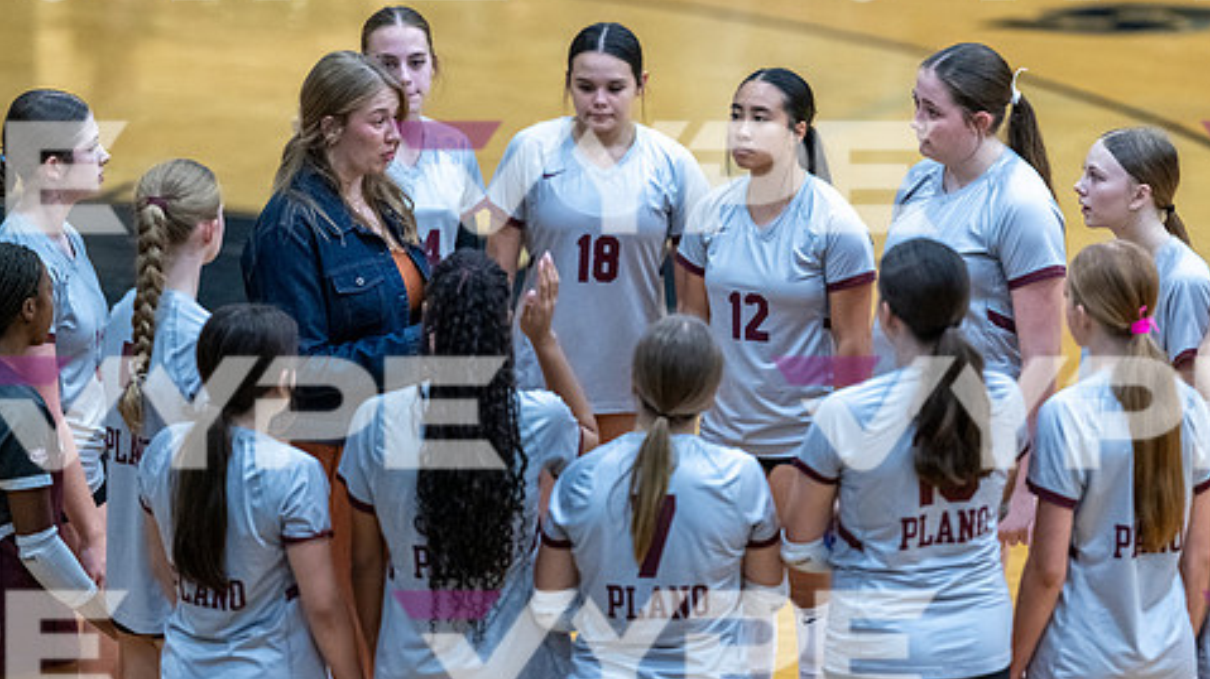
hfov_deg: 7.7
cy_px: 240
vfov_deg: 4.3
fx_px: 9012
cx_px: 717
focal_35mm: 281
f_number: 2
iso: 3200
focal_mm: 200
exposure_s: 1/1600
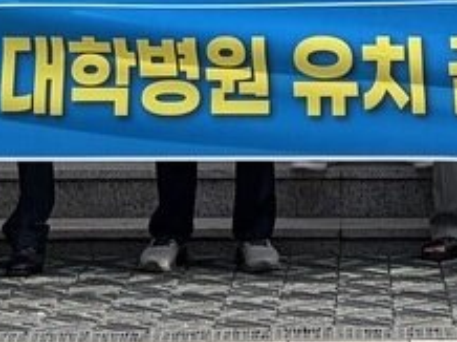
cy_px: -478
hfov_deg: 11.8
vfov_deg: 8.2
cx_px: 296
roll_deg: +0.2
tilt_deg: +11.9
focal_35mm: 167
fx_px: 2202
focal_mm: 5.96
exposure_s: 1/2141
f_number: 1.6
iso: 50
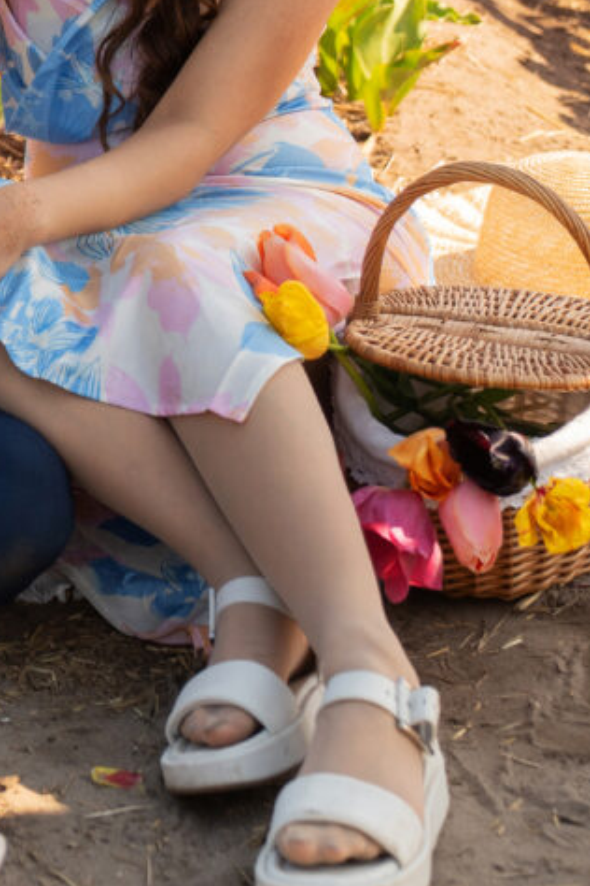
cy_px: -381
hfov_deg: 8.4
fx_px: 3982
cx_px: -84
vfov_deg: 12.2
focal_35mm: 162
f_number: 2.8
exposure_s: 1/2000
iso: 320
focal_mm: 50
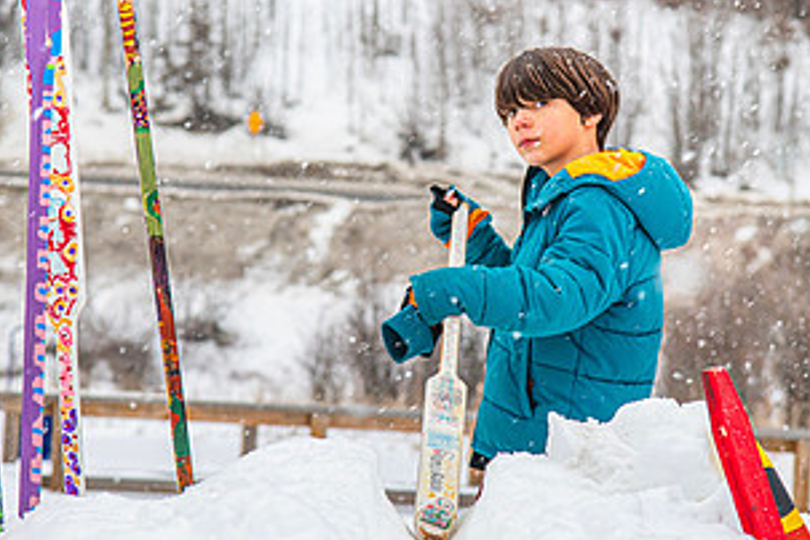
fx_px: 4387
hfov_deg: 10.5
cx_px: 459
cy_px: 243
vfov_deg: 7.0
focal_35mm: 195
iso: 400
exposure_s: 1/160
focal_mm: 95
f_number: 5.6
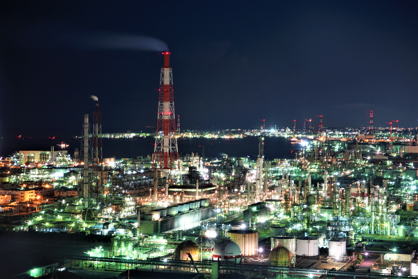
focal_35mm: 70
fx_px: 813
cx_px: 209
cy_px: 140
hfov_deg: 28.8
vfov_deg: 19.5
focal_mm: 70
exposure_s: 20
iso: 100
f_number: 9
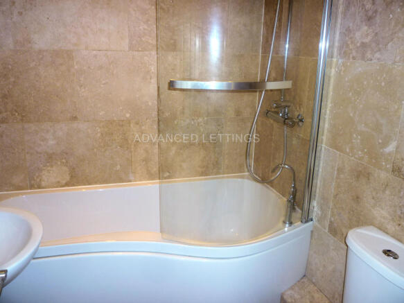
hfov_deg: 61.7
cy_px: 152
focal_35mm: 29
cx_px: 202
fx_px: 338
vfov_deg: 48.2
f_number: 3.3
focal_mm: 5.2
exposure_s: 1/30
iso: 100
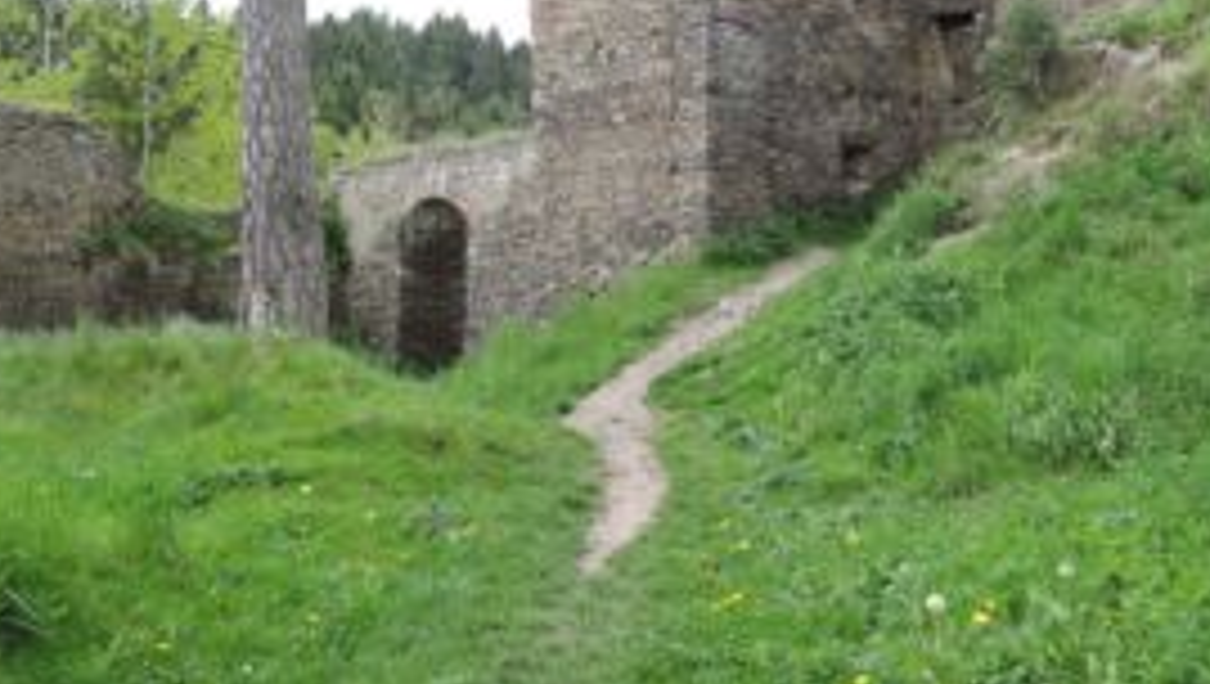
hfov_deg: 57.9
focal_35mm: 34
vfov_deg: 33.7
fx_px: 1092
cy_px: 137
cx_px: 643
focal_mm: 5.1
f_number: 2.8
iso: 80
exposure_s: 1/200
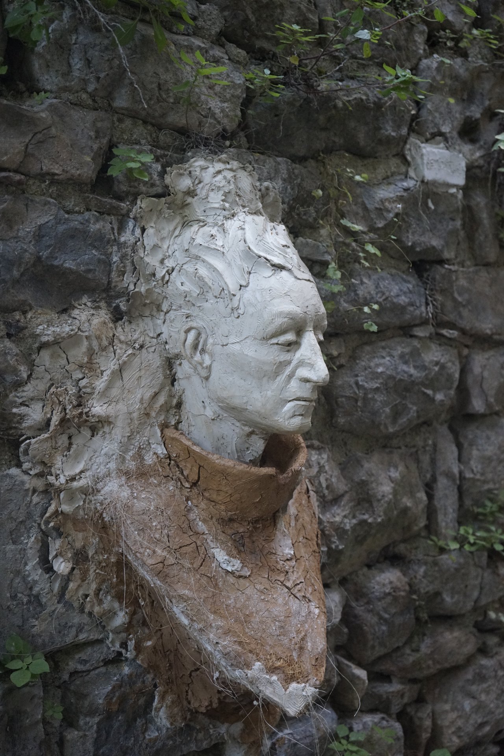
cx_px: 252
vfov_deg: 43.6
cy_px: 378
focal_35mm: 45
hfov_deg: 29.9
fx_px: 945
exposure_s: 1/160
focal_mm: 45
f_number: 4.5
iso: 4000
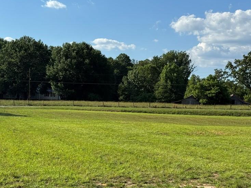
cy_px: 106
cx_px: 153
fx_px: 486
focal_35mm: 67
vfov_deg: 21.9
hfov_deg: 28.9
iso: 64
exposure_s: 1/4608
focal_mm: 6.76
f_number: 1.78
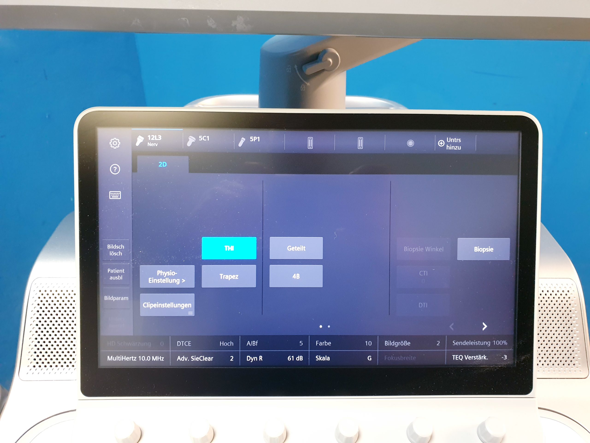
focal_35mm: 26
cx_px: 295
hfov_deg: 67.3
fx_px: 443
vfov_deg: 53.1
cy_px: 222
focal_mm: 4.3
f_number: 2.4
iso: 250
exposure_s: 1/26
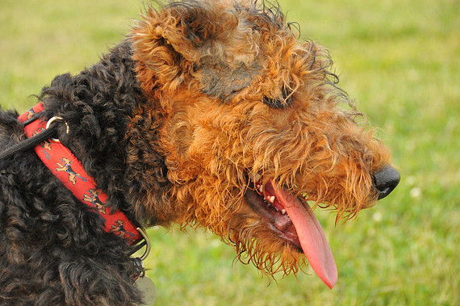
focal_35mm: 122
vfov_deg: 11.2
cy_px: 154
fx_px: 1558
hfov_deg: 16.8
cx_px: 228
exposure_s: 1/400
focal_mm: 80
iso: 2800
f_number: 5
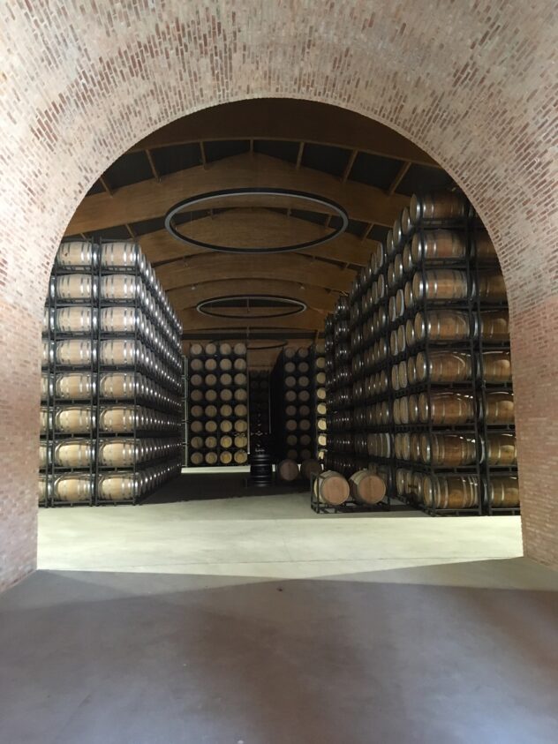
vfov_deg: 61.7
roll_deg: +2.0
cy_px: 372
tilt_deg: +5.0
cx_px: 279
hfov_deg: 48.2
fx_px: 623
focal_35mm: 29
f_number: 2.2
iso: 400
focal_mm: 4.15
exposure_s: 1/17
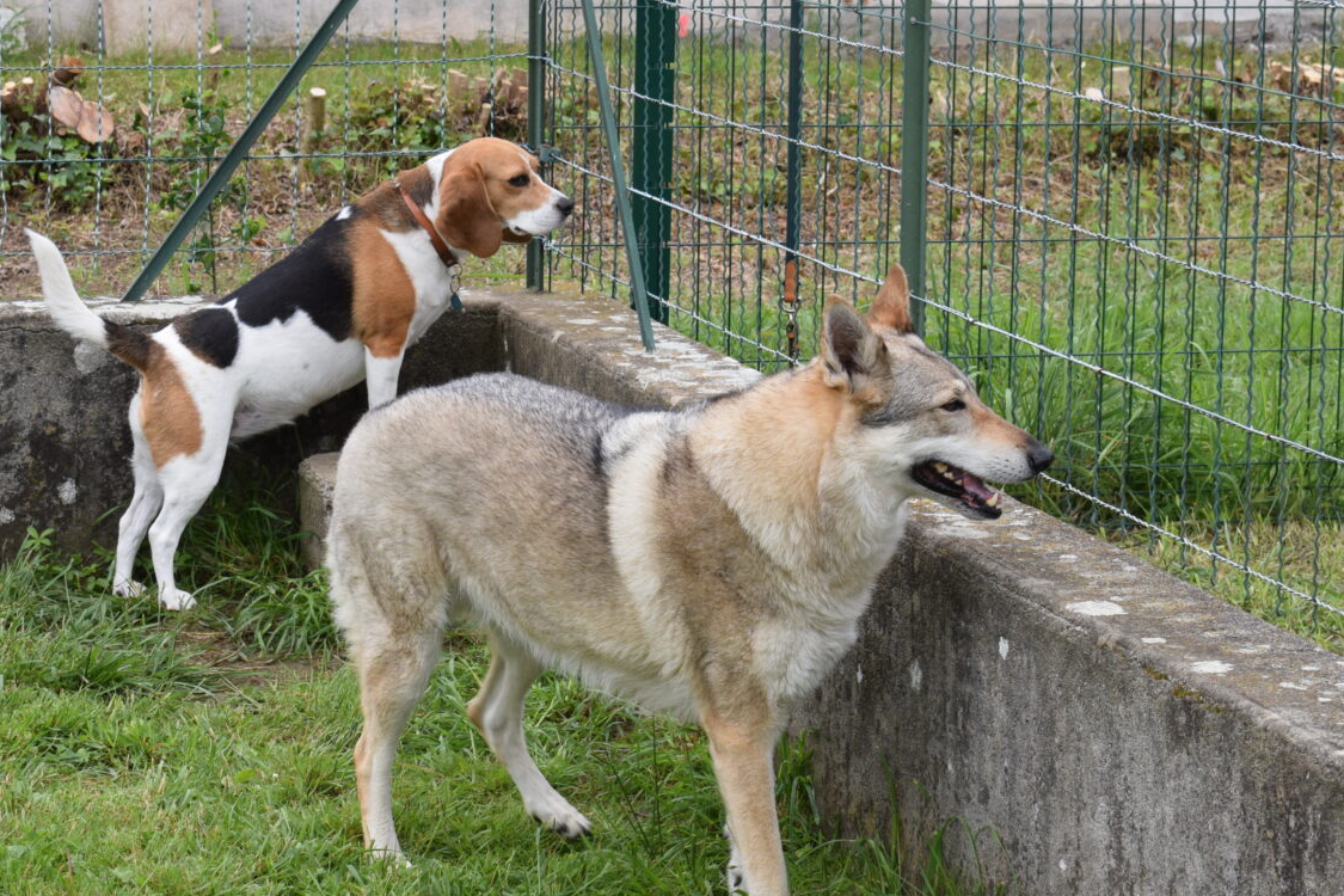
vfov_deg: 12.2
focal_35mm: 113
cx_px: 606
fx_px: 4207
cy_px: 450
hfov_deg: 18.1
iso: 400
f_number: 8
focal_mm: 55
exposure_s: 1/250
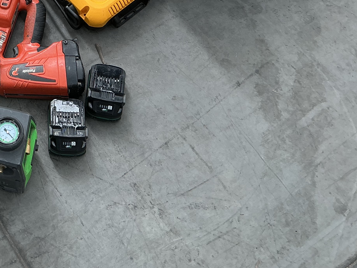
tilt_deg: -60.0
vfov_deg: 21.8
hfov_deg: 27.7
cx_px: -32
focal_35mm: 64
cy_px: -20
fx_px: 660
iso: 25
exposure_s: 1/120
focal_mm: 3
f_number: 1.8
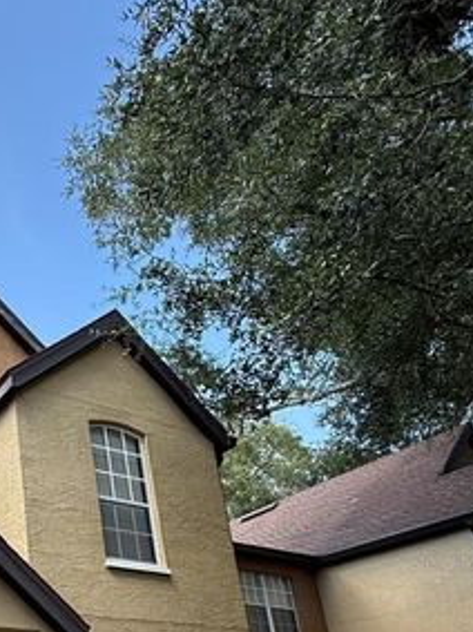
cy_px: 562
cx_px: -60
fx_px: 602
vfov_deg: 49.7
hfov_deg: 35.8
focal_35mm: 33
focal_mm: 2.22
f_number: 2.2
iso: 64
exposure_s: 1/296
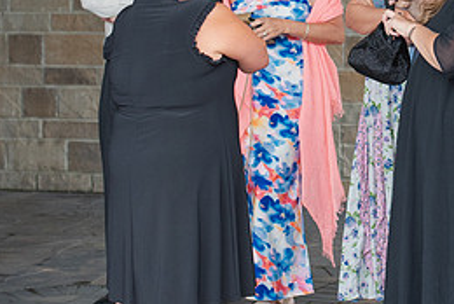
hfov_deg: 14.7
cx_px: 403
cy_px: -22
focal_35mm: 138
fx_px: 1742
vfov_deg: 9.9
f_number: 3.2
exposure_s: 1/1000
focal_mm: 50
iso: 800
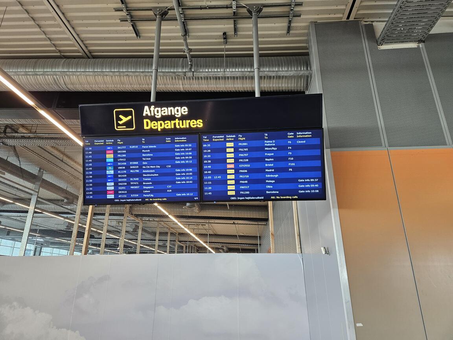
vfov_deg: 58.9
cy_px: 170
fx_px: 301
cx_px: 226
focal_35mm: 23
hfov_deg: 73.9
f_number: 1.8
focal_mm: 5.4
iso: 160
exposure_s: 1/100
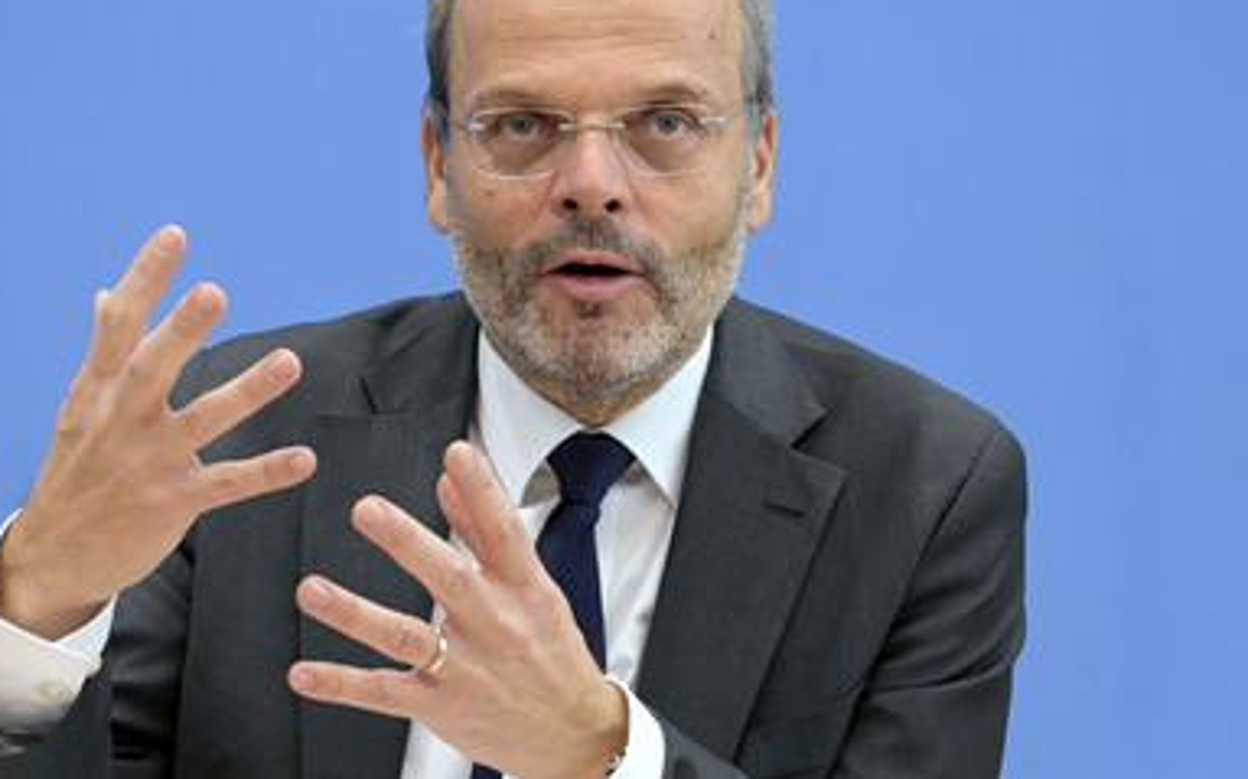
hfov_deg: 16.6
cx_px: 530
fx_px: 4284
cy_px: 293
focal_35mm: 126
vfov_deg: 10.4
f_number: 5.6
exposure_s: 1/500
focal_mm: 105
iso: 5000
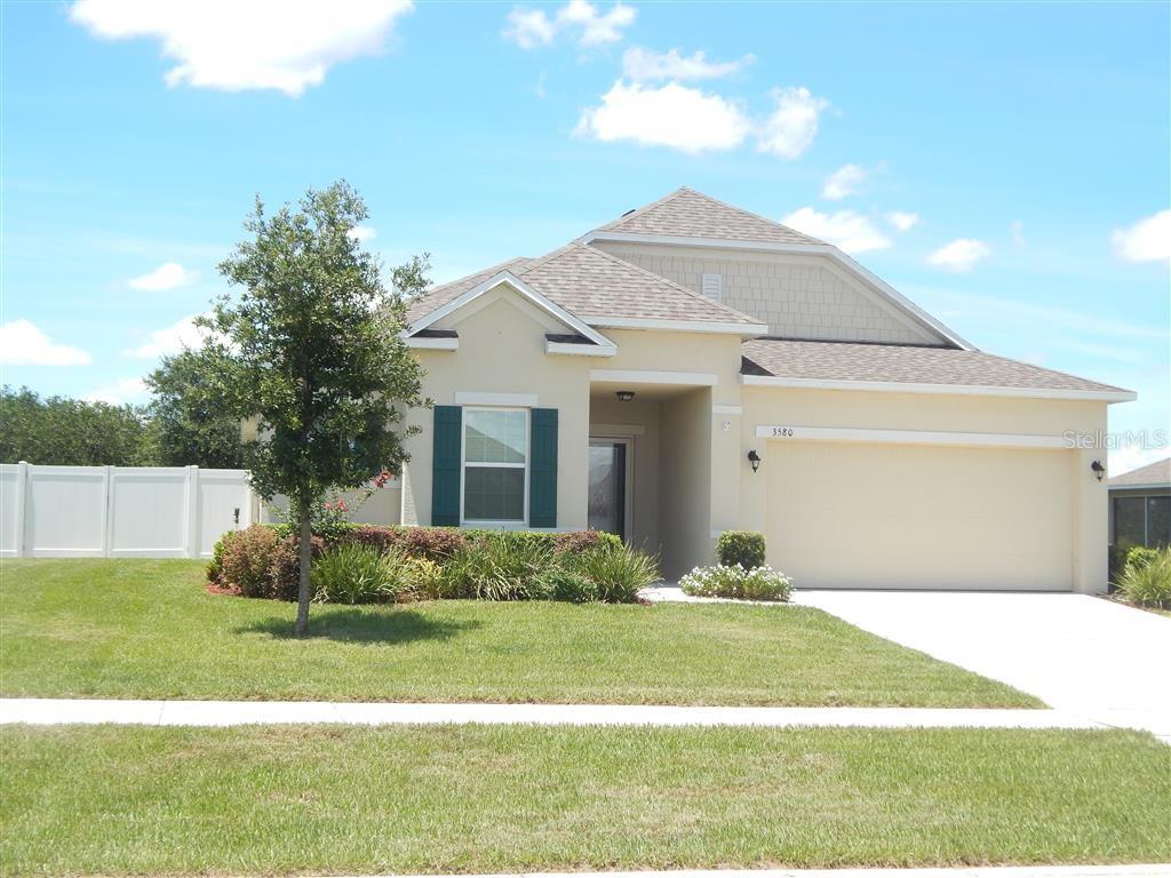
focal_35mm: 49
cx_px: 586
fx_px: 1658
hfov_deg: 38.9
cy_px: 439
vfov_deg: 29.7
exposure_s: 1/400
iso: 125
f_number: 3.7
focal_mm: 8.6
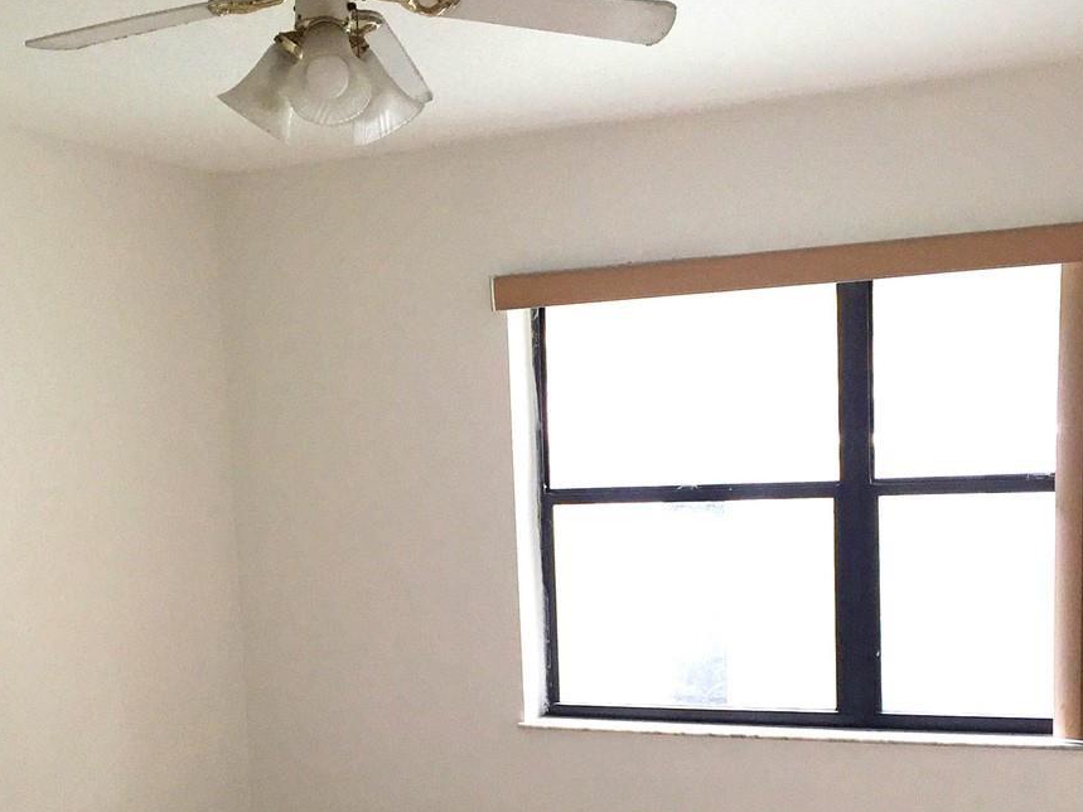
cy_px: 672
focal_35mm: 54
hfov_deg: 35.5
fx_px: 1689
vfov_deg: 26.4
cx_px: 531
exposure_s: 1/120
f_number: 2.2
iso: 50
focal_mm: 4.15
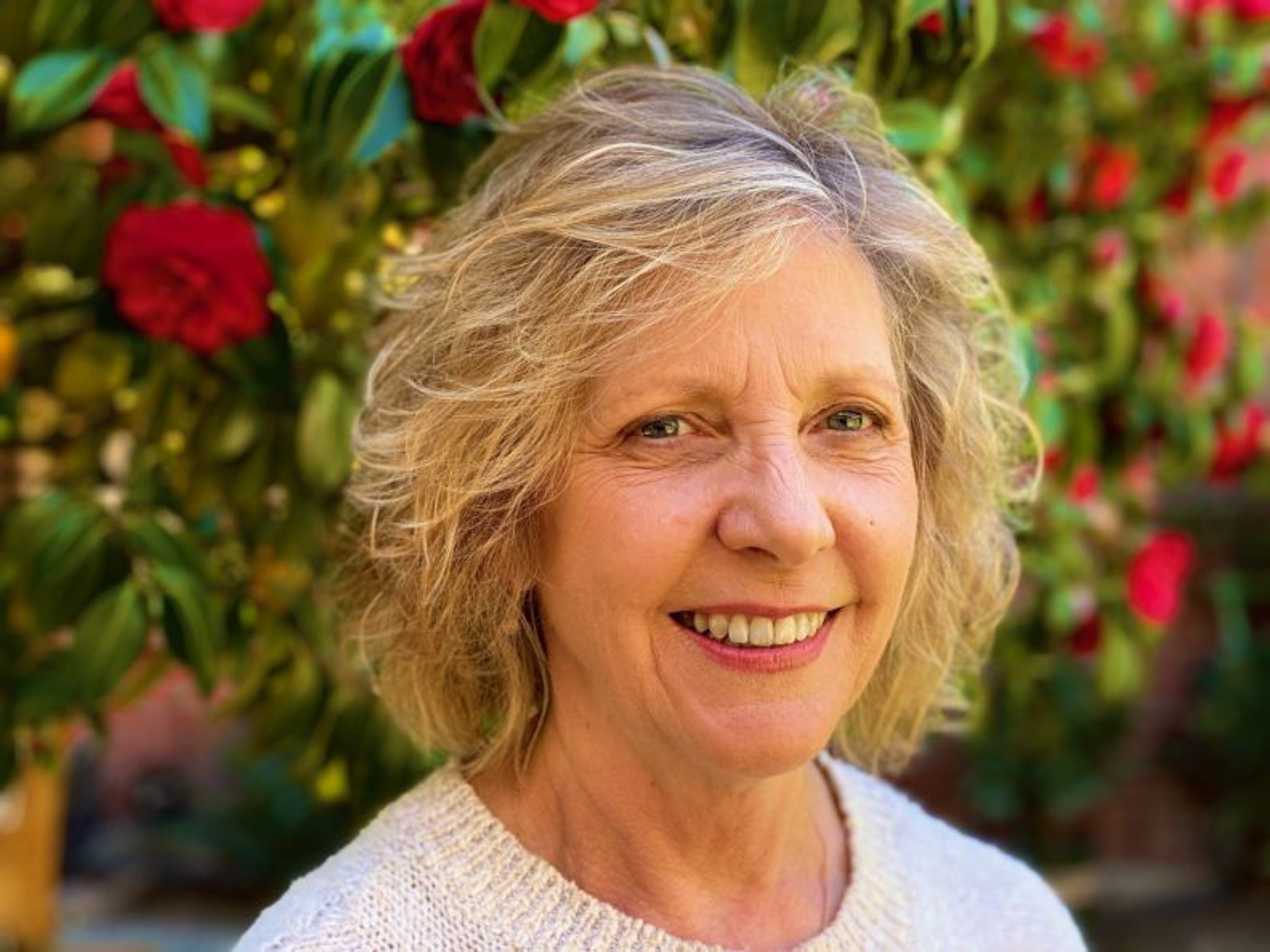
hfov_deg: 36.8
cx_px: 635
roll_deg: +0.7
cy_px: 476
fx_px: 1908
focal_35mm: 52
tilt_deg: -1.1
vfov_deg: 28.0
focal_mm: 6
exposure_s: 1/122
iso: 40
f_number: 2
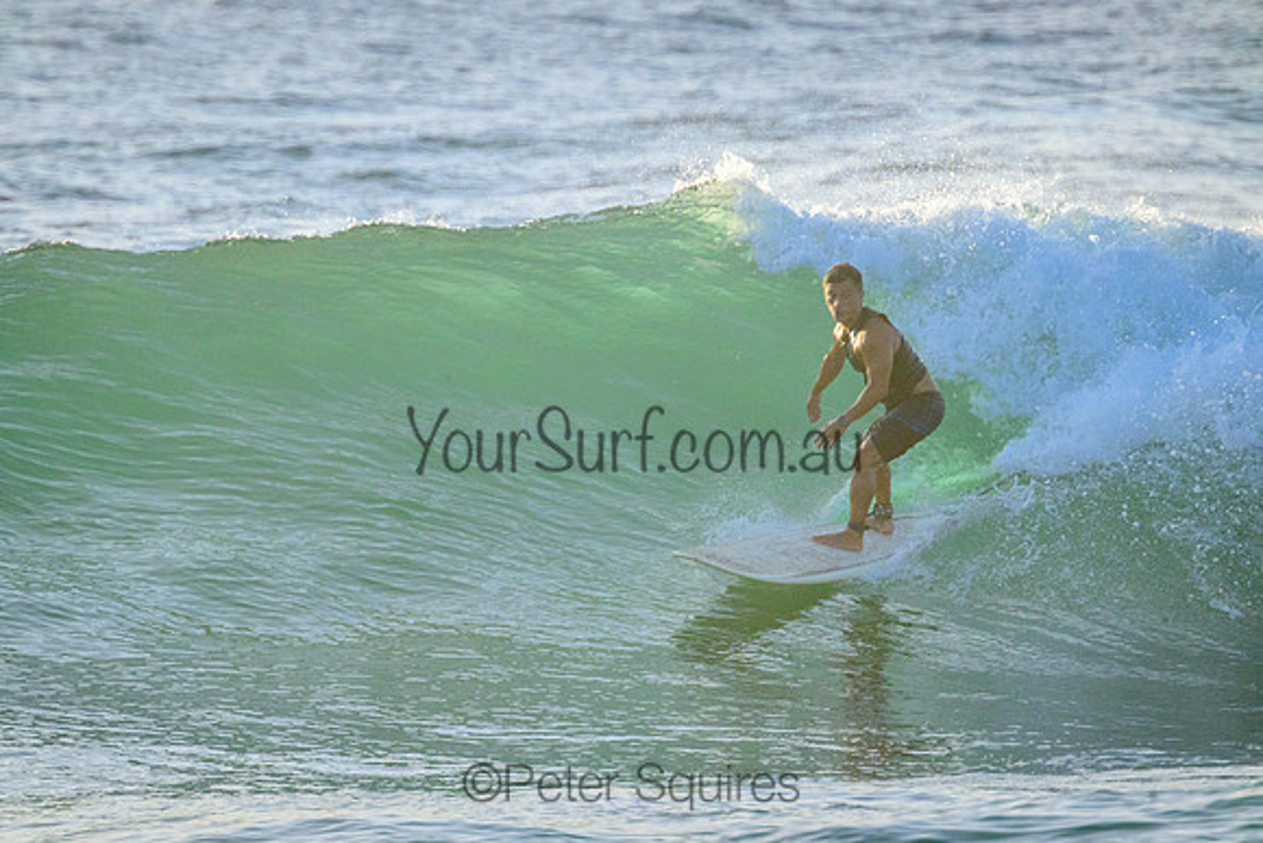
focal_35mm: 800
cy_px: 422
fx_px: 28072
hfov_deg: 2.6
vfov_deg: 1.7
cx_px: 632
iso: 2200
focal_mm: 800
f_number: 11
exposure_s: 1/2000
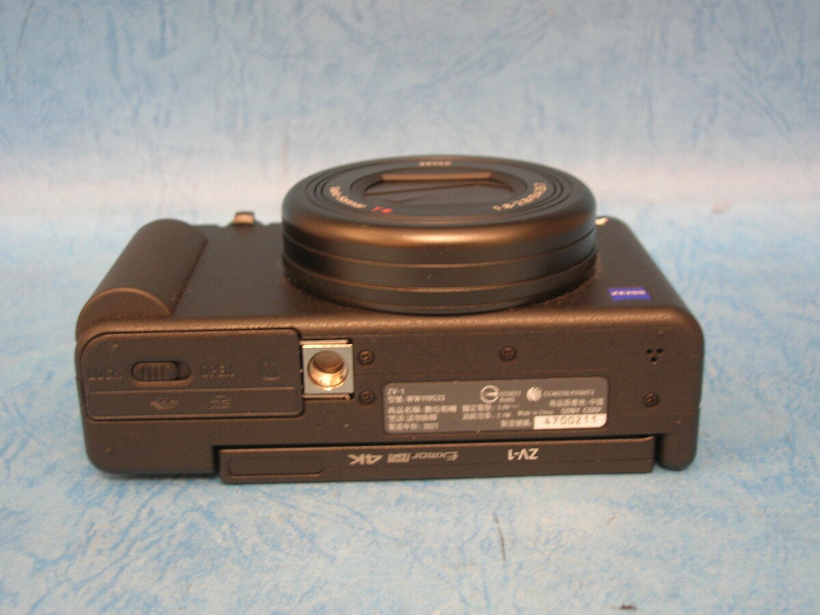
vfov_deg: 31.5
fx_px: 1090
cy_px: 308
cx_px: 410
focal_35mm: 46
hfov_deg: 41.2
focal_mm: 7.7
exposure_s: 1/4.5
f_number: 3.2
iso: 50
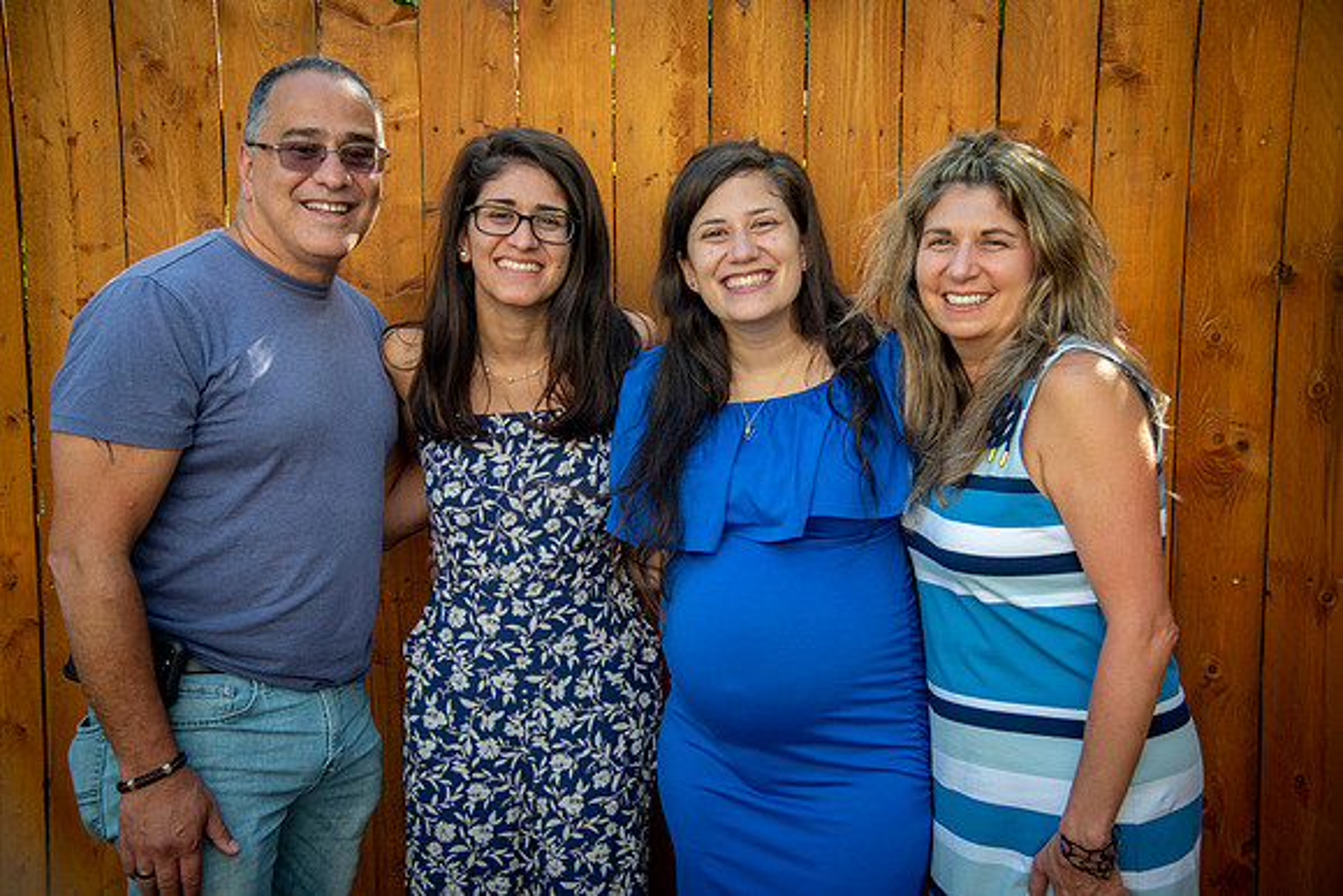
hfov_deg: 41.1
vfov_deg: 28.1
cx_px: 672
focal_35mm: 48
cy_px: 448
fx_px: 1791
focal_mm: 48
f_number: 4
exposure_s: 1/320
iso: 125
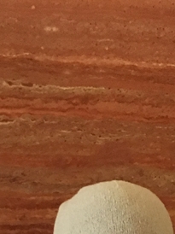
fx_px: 763
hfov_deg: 13.1
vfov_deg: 15.2
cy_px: 411
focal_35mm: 113
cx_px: 89
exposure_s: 1/15
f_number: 2.2
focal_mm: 4.15
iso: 250
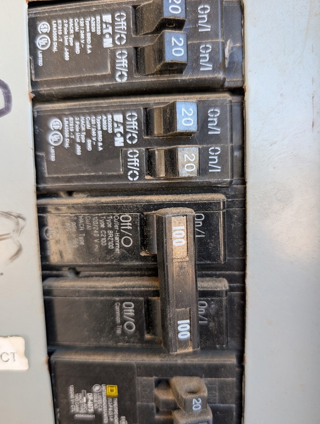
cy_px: 224
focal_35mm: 26
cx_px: 167
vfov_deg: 67.2
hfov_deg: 53.2
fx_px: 319
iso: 184
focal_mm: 6.9
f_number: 1.68
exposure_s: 1/270
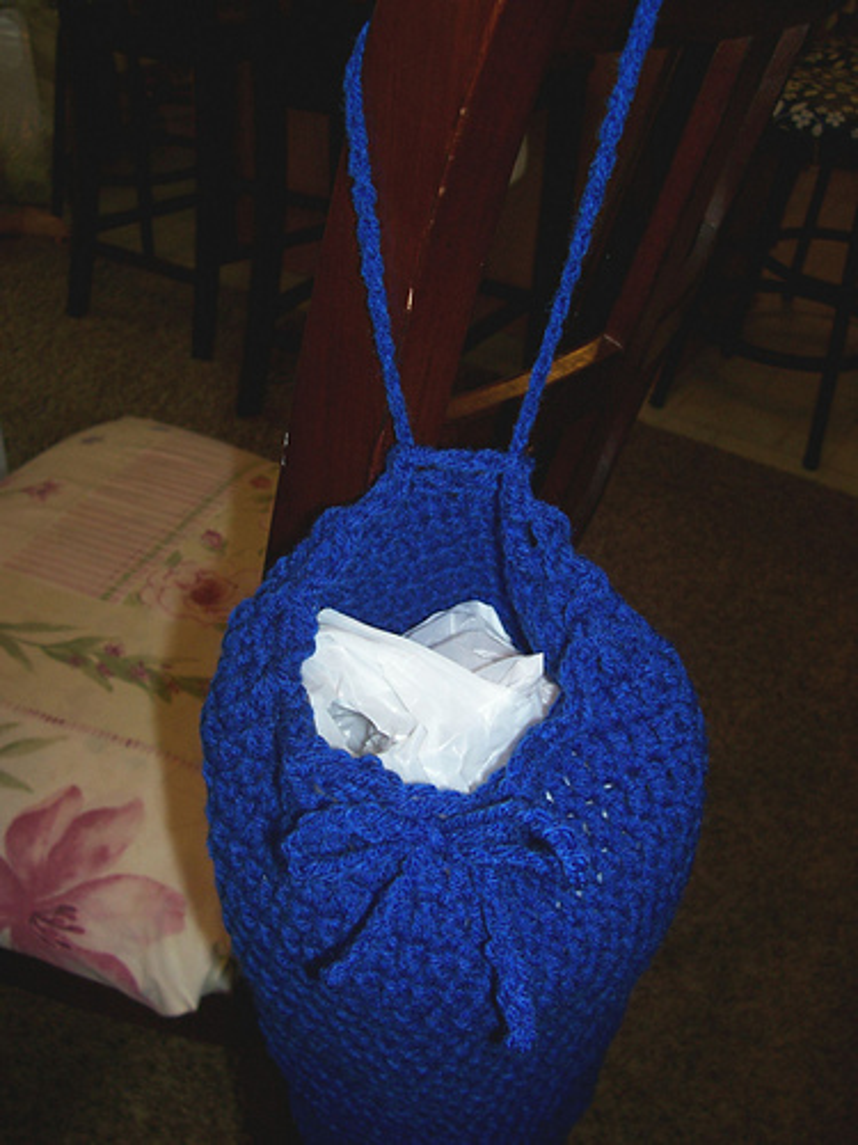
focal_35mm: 34
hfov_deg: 41.8
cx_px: 429
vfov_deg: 54.0
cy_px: 572
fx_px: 1124
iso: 80
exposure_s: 1/64
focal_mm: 5.6
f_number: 2.7
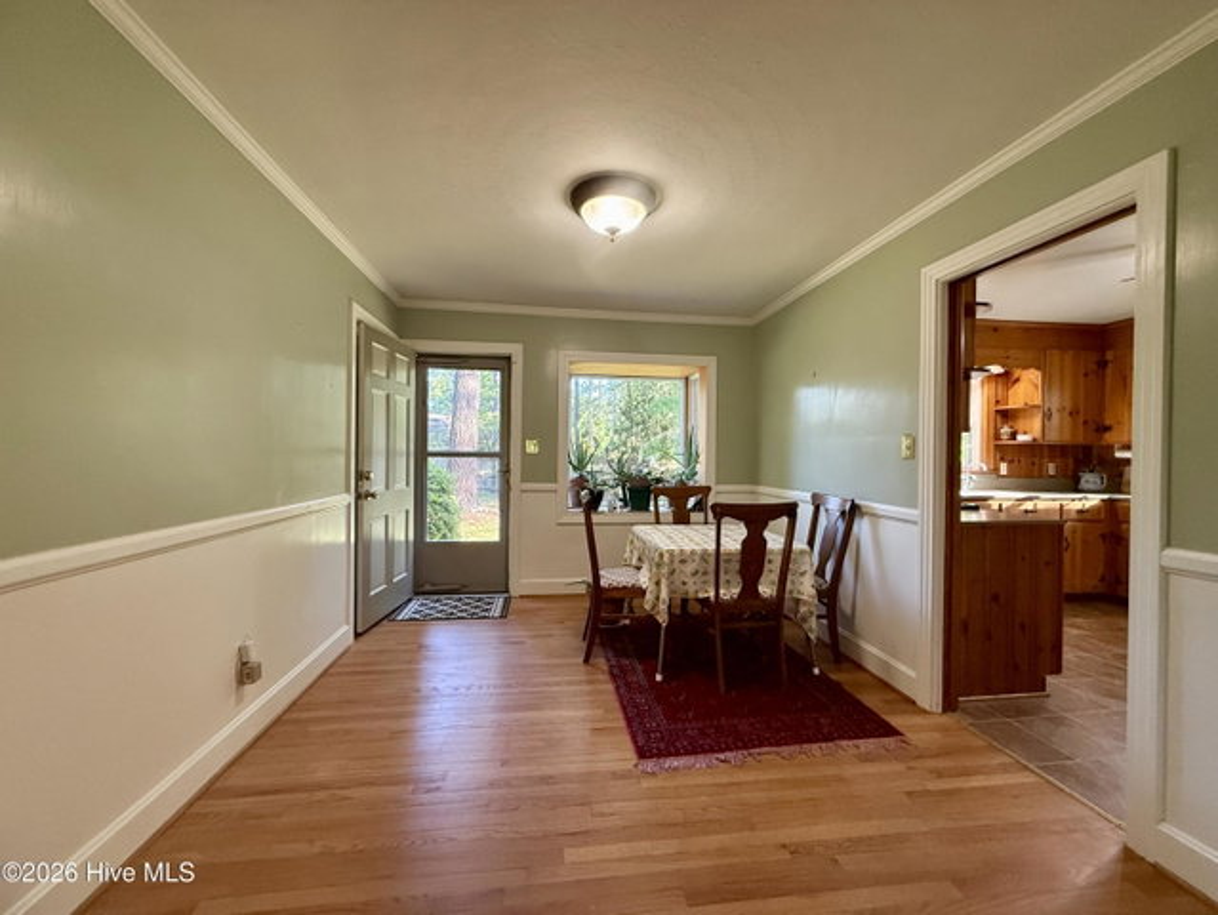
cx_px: 609
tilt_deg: +0.1
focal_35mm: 14
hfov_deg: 102.0
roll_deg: -1.1
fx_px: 493
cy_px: 458
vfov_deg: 85.7
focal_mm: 2.22
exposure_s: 1/120
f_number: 2.2
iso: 400
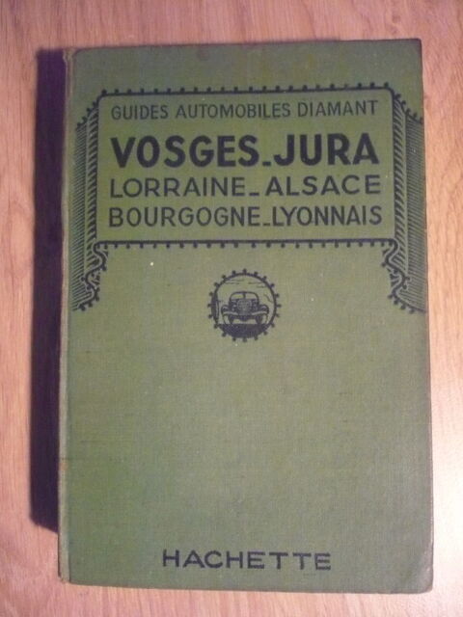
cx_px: 232
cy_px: 308
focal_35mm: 35
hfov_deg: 40.7
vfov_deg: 52.6
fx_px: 624
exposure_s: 1/10
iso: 800
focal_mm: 5.8
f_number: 2.8
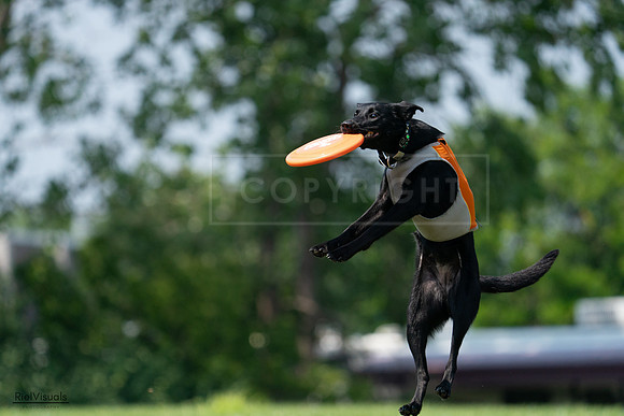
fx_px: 6519
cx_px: 312
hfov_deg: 5.5
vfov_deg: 3.7
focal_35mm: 376
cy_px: 208
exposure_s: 1/4000
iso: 1250
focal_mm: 376
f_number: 6.3
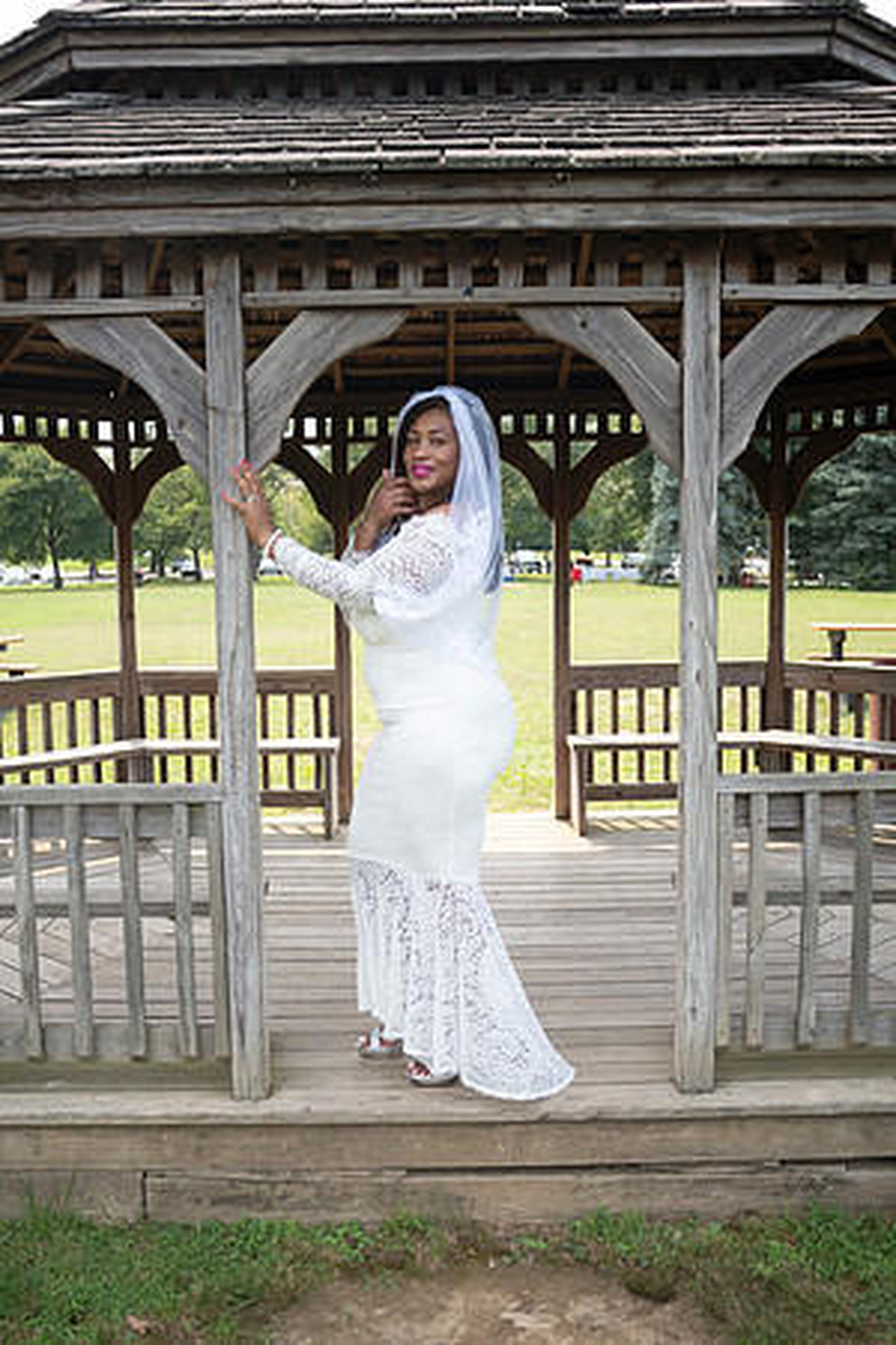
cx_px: 448
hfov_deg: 36.9
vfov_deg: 53.1
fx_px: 1344
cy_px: 672
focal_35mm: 36
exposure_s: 1/1600
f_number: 3.7
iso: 800
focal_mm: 35
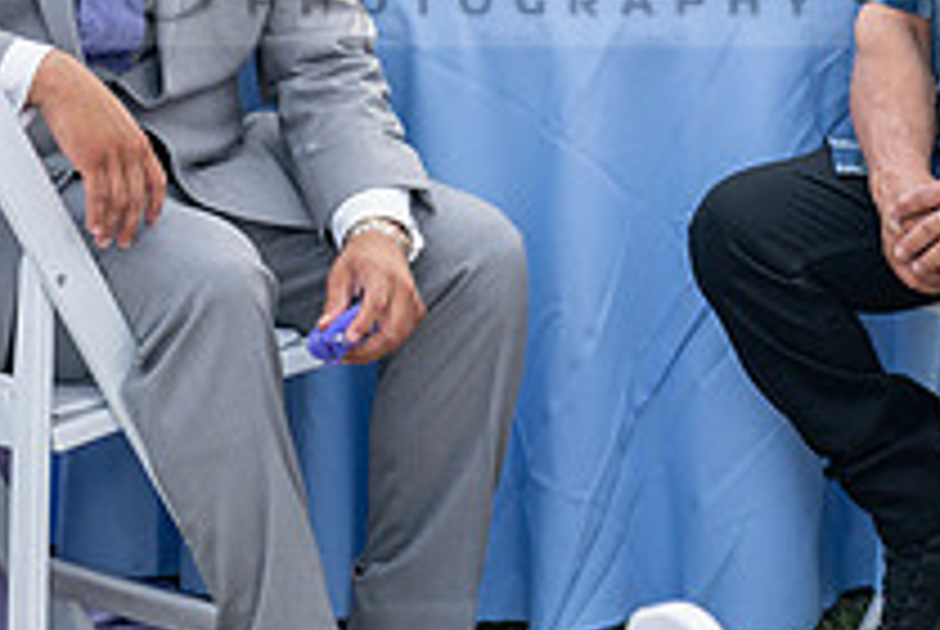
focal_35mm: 194
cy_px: -61
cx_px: 472
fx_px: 5073
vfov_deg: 7.1
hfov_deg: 10.6
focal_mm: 70
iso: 200
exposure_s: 1/125
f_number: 8
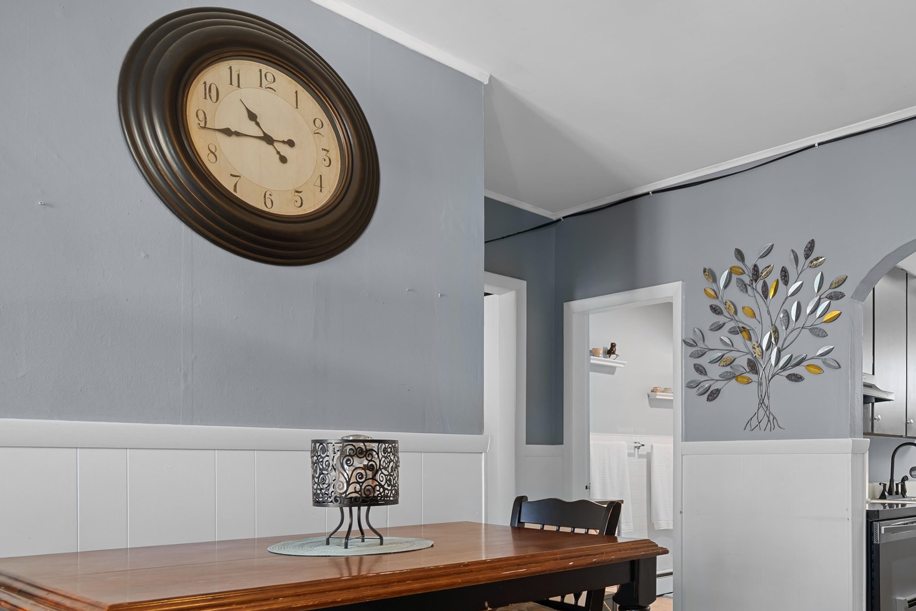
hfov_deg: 59.9
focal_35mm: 29
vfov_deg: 43.3
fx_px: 738
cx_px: 698
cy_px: 472
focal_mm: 16
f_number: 4
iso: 100
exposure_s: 1/2.5
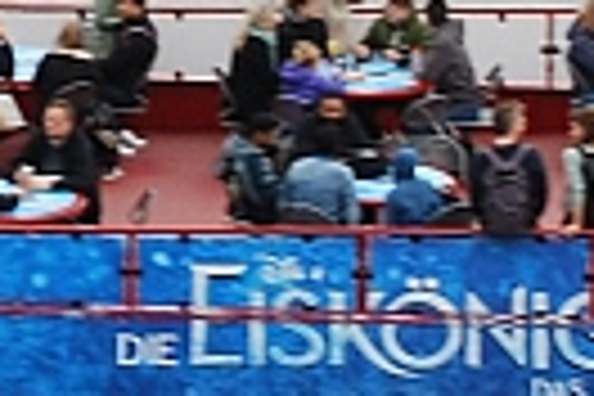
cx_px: -22
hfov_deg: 4.4
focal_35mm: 467
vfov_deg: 2.9
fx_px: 7705
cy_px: 11
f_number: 8
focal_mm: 40
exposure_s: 1/60
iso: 200
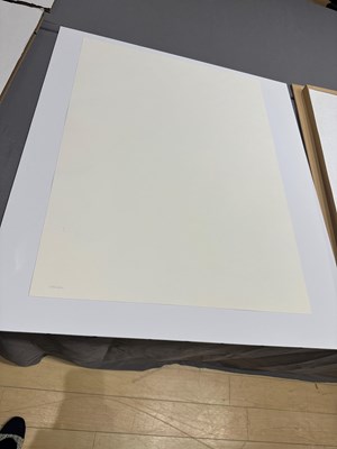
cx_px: 168
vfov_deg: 71.6
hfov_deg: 56.8
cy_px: 224
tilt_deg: -56.7
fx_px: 312
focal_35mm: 24
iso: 80
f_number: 1.78
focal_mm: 6.86
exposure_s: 1/293
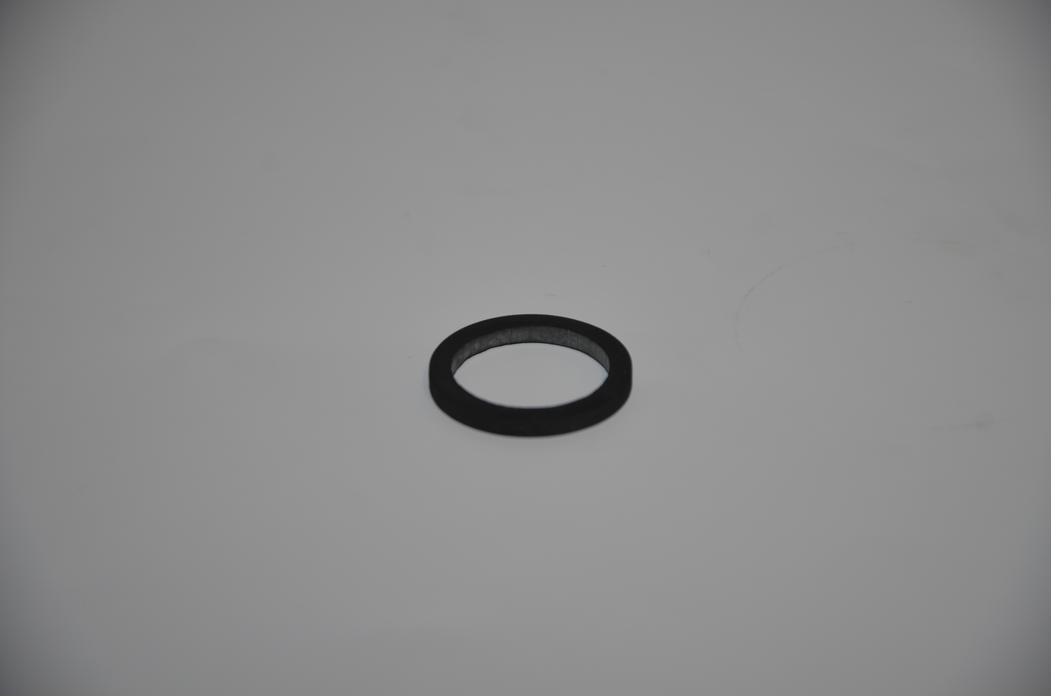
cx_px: 526
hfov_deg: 13.1
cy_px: 348
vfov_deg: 8.7
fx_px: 4589
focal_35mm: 158
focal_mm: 105
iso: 110
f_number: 5.6
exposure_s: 1/60
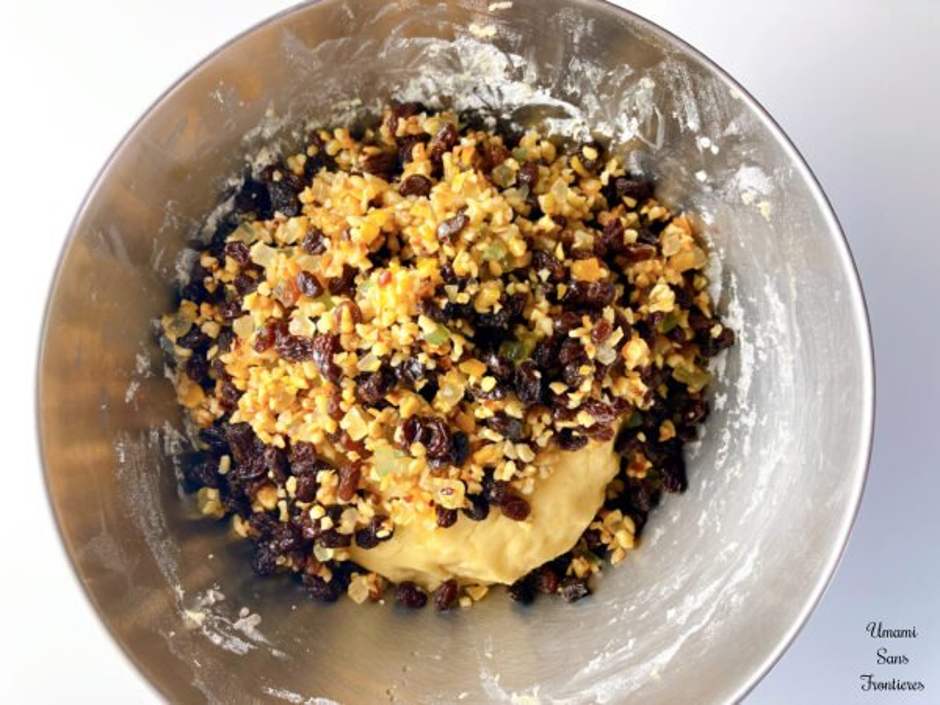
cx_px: 470
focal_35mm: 28
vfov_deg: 49.7
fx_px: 760
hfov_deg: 63.4
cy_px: 352
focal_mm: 3.99
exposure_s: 1/50
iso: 64
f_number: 1.8
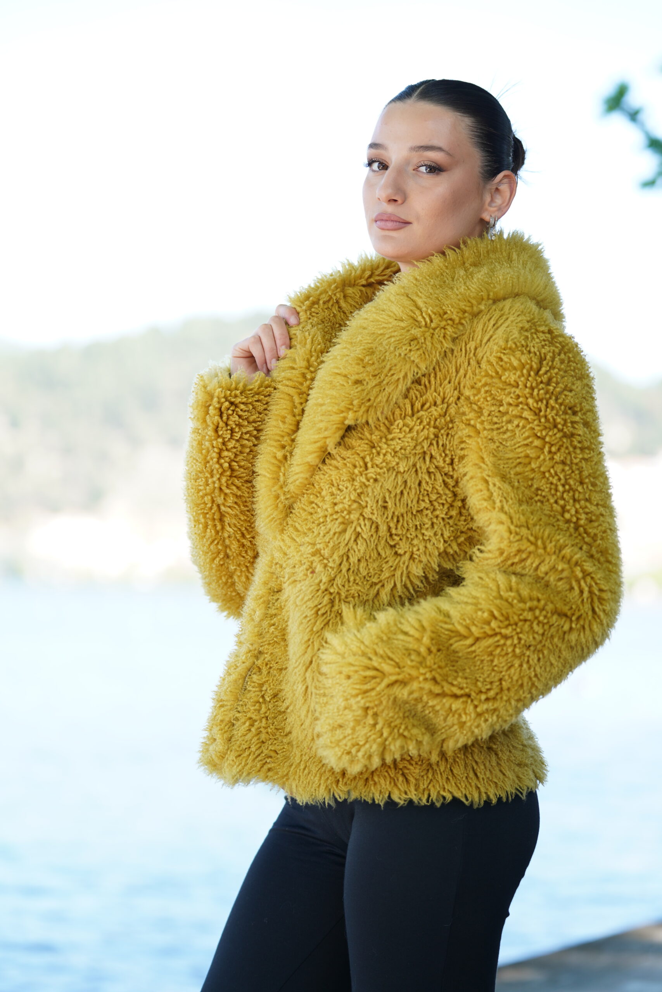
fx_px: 2289
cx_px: 331
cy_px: 496
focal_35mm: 83
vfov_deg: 24.5
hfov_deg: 16.5
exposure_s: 1/250
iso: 160
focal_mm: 83
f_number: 2.8
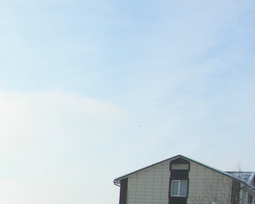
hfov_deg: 14.4
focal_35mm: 123
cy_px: 269
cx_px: -147
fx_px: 928
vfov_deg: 12.1
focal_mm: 7.8
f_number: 4.8
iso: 64
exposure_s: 1/425
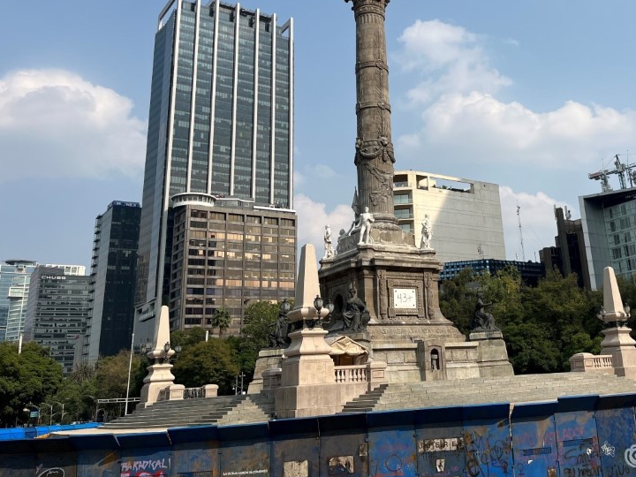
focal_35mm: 37
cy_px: 145
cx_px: 446
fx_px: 680
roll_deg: +4.2
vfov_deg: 38.1
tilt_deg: +19.2
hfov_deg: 48.9
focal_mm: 5.1
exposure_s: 1/5076
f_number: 1.6
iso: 50
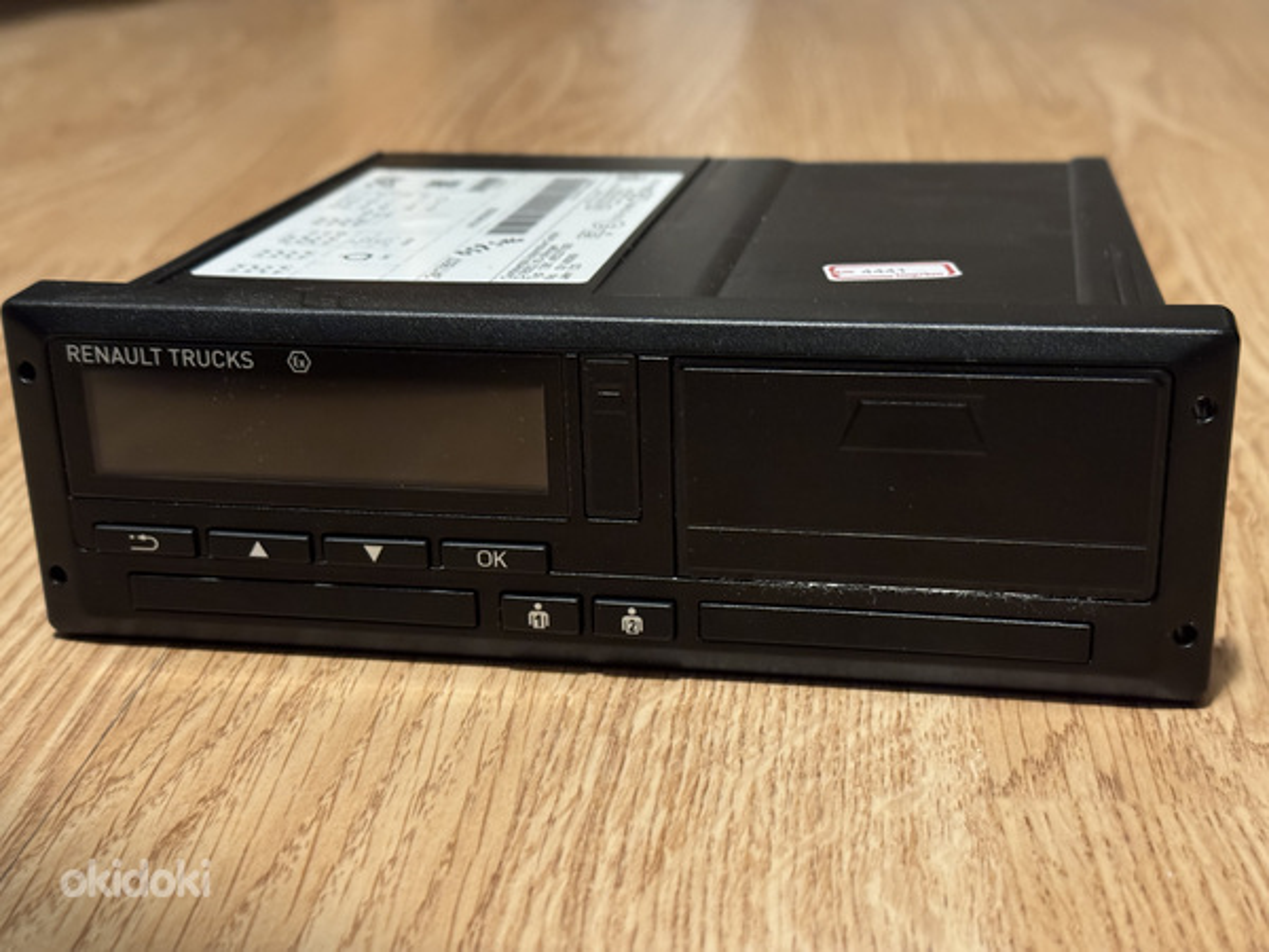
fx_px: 1760
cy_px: 476
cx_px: 634
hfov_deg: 39.7
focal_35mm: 48
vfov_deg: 30.3
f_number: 1.78
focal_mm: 6.76
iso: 500
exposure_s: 1/25
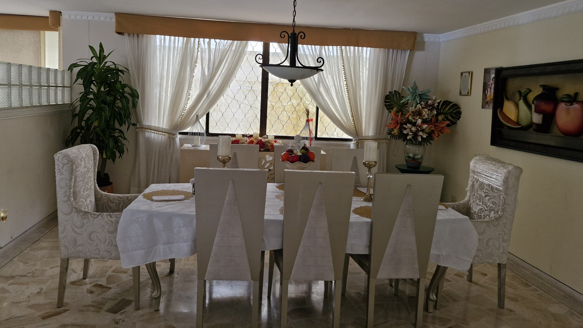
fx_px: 402
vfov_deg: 44.2
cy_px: 137
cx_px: 286
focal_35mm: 26
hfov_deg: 71.9
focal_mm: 5.54
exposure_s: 1/120
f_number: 1.8
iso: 400
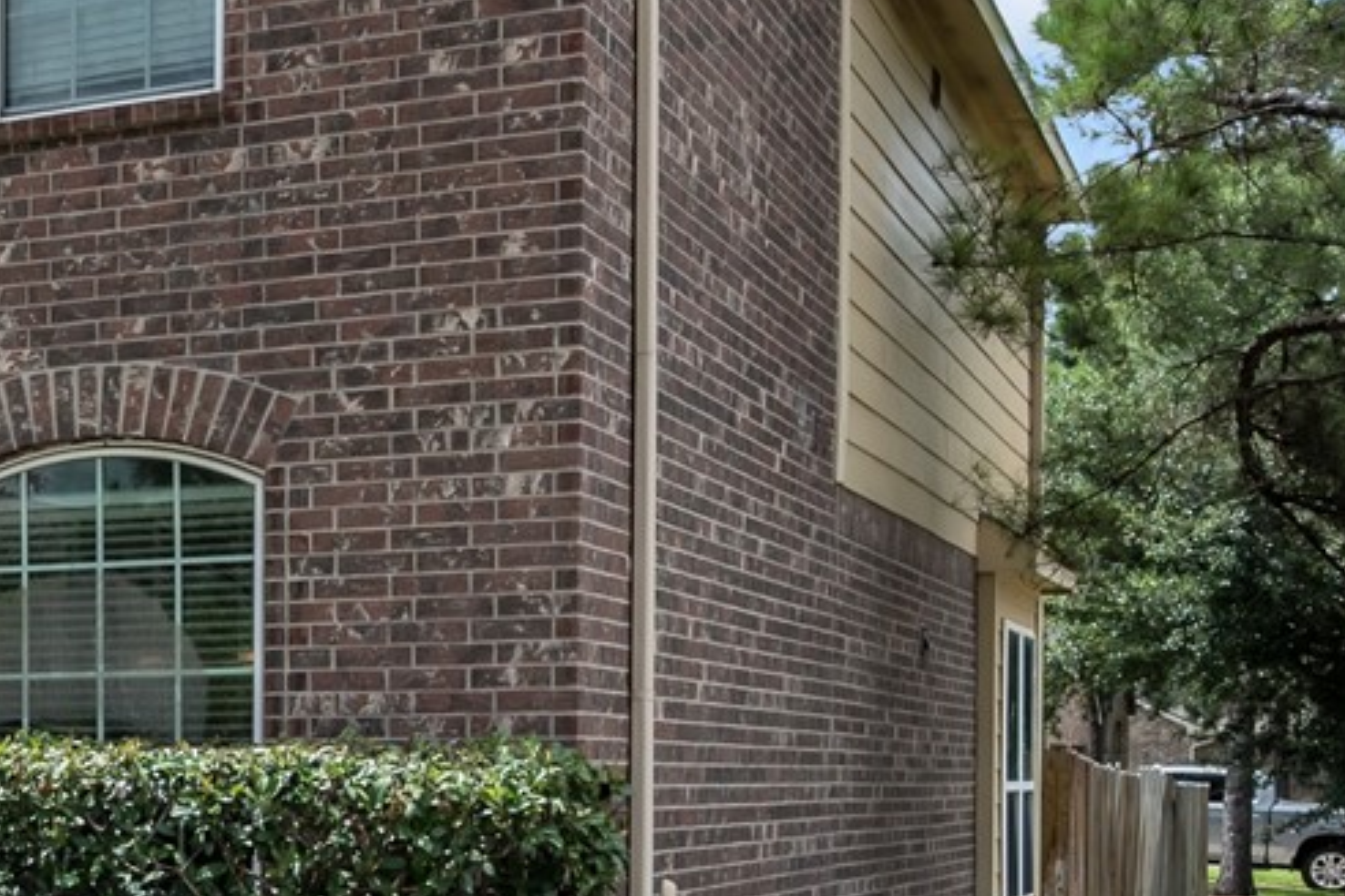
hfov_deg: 22.7
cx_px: -590
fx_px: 2802
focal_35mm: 75
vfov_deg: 17.9
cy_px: 792
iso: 100
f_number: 7.1
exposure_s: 1/160
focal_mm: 17
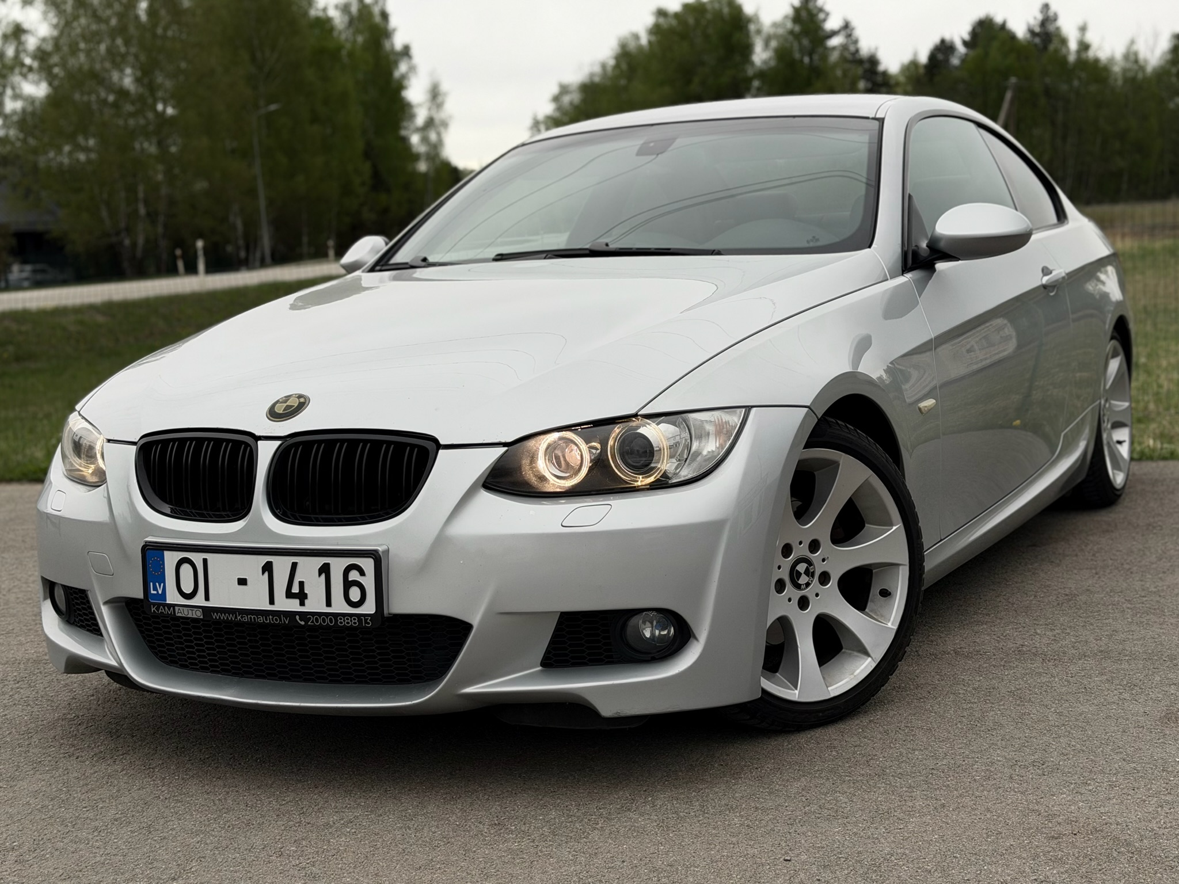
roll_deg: +0.7
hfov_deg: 39.7
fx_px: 1635
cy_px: 442
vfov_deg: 30.3
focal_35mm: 48
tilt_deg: -7.4
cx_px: 590
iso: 64
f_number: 1.78
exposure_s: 1/837
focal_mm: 6.76
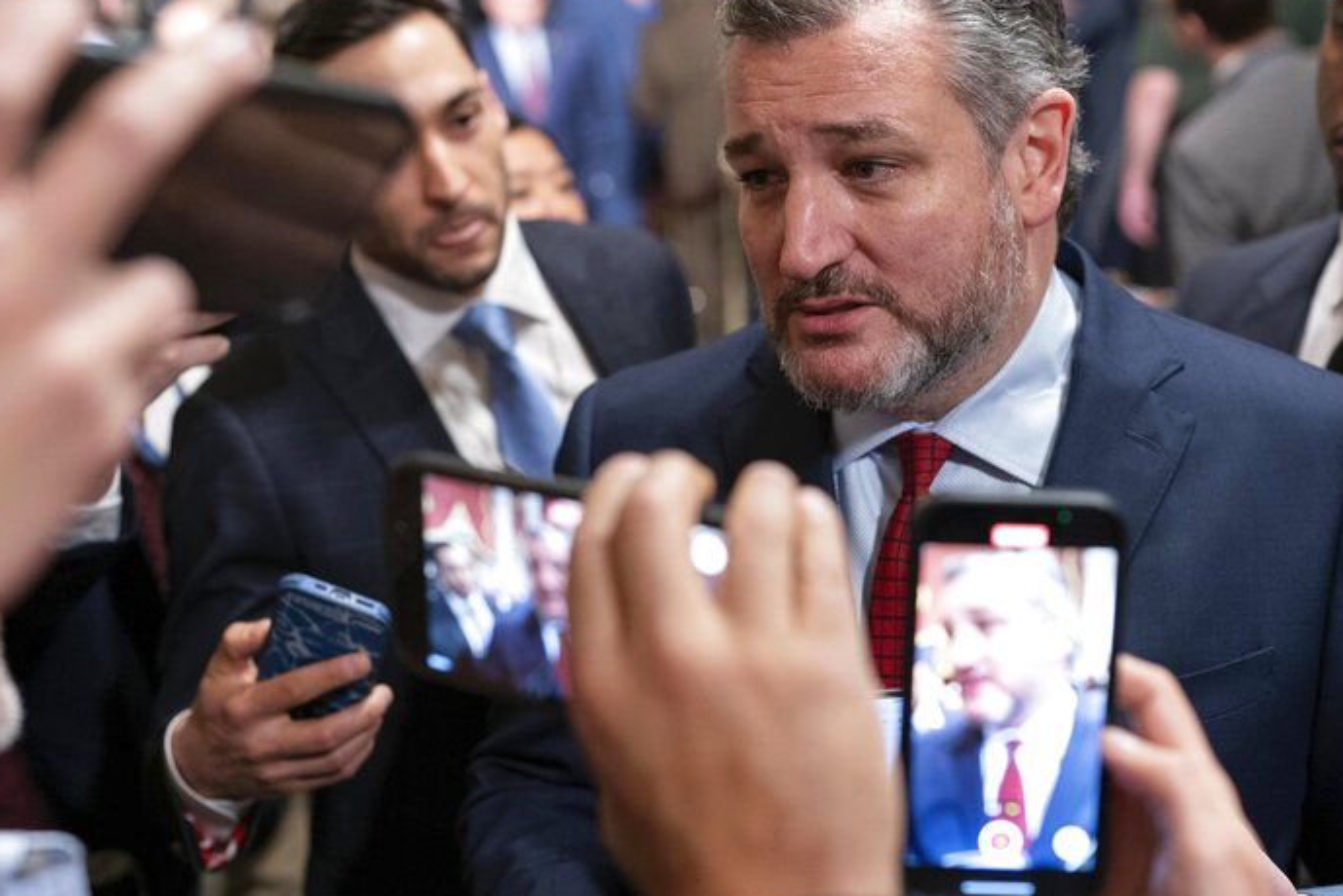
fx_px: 1941
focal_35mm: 52
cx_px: 665
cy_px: 422
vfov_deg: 26.0
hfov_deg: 38.2
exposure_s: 1/400
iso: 2500
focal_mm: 35
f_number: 2.2
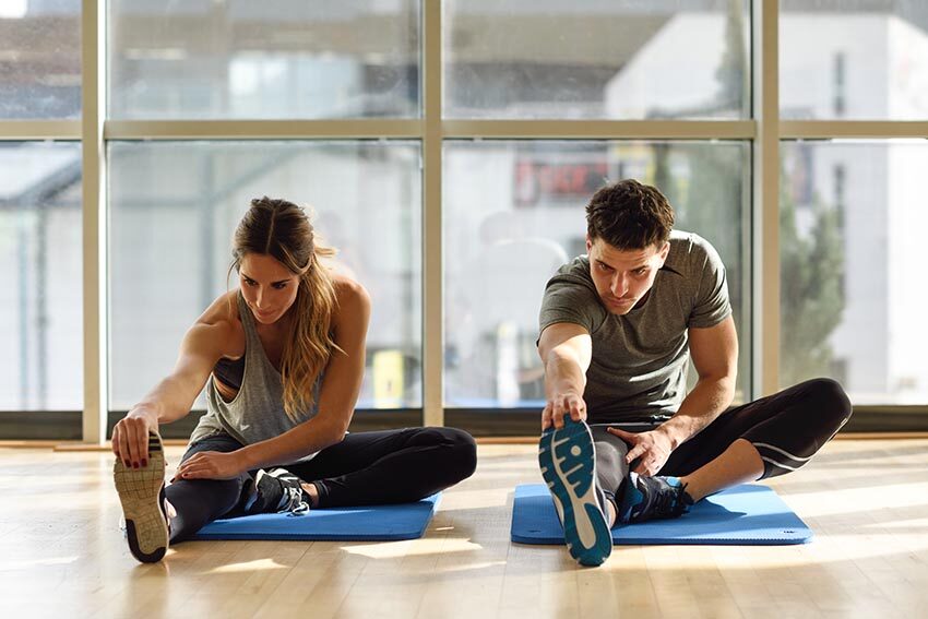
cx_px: 464
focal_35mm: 85
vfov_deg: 16.1
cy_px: 310
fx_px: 2191
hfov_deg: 23.9
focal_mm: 85
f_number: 2.8
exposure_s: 1/250
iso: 400
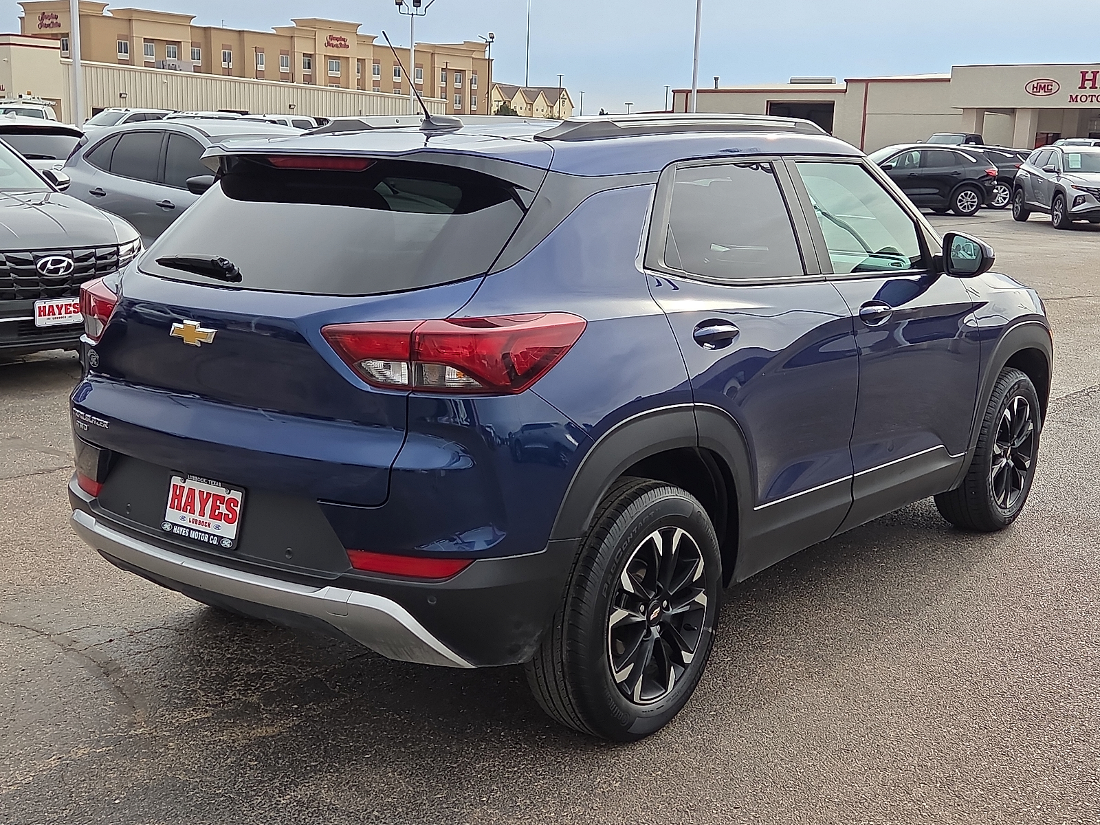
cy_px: 412
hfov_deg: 44.8
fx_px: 1335
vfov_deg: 34.3
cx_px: 550
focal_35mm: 42
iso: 25
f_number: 1.8
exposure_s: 1/769
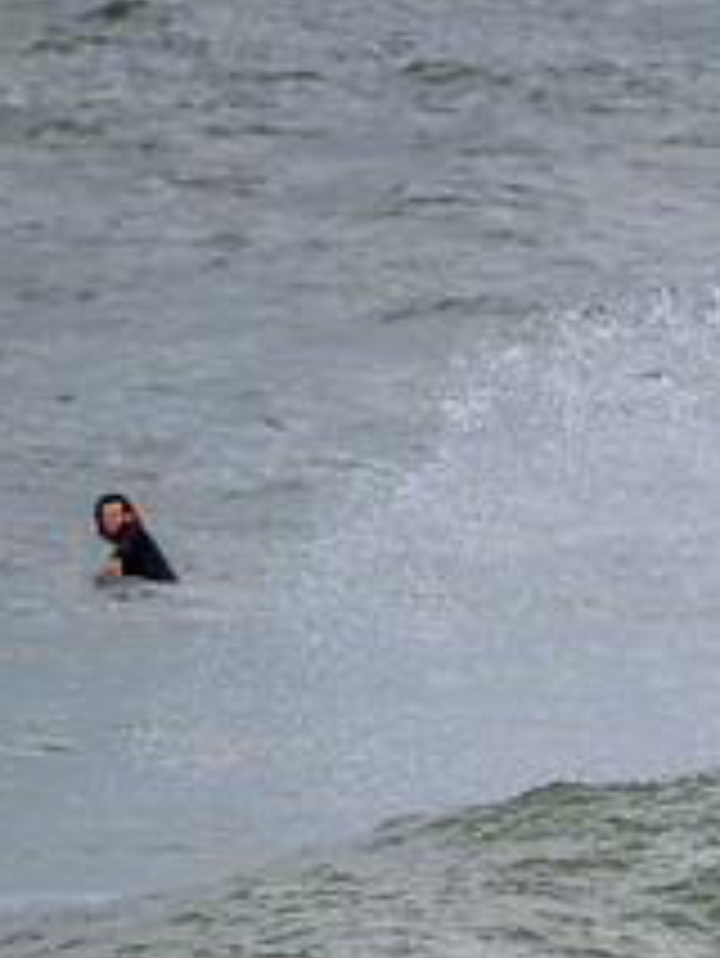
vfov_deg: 0.9
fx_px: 58042
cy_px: 798
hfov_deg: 0.7
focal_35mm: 2095
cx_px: 1282
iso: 800
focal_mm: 800
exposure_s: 1/2000
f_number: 11
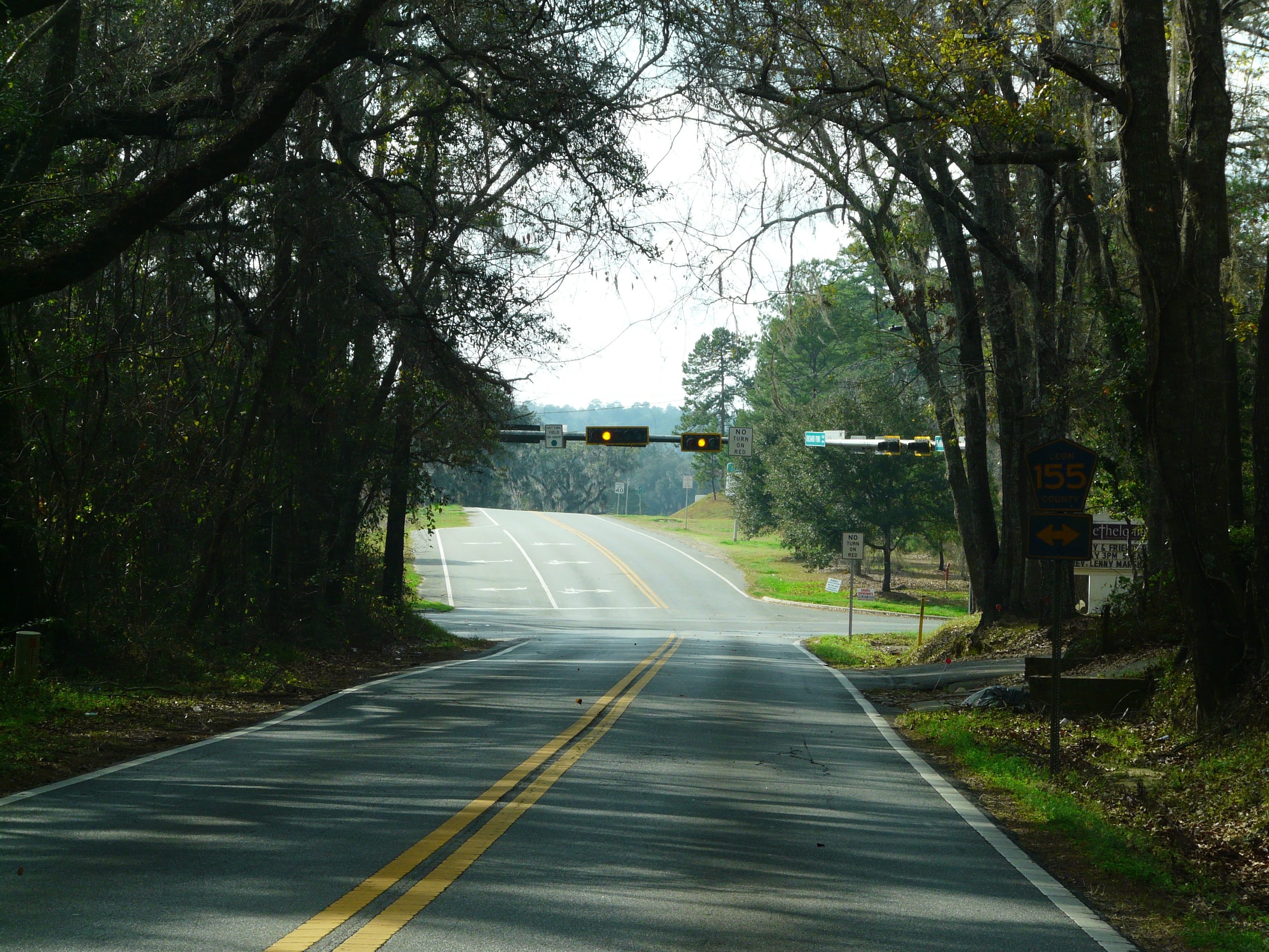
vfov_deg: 14.0
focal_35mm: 106
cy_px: 476
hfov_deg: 18.5
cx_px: 634
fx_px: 3886
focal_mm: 17.5
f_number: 5.6
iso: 100
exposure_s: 1/200
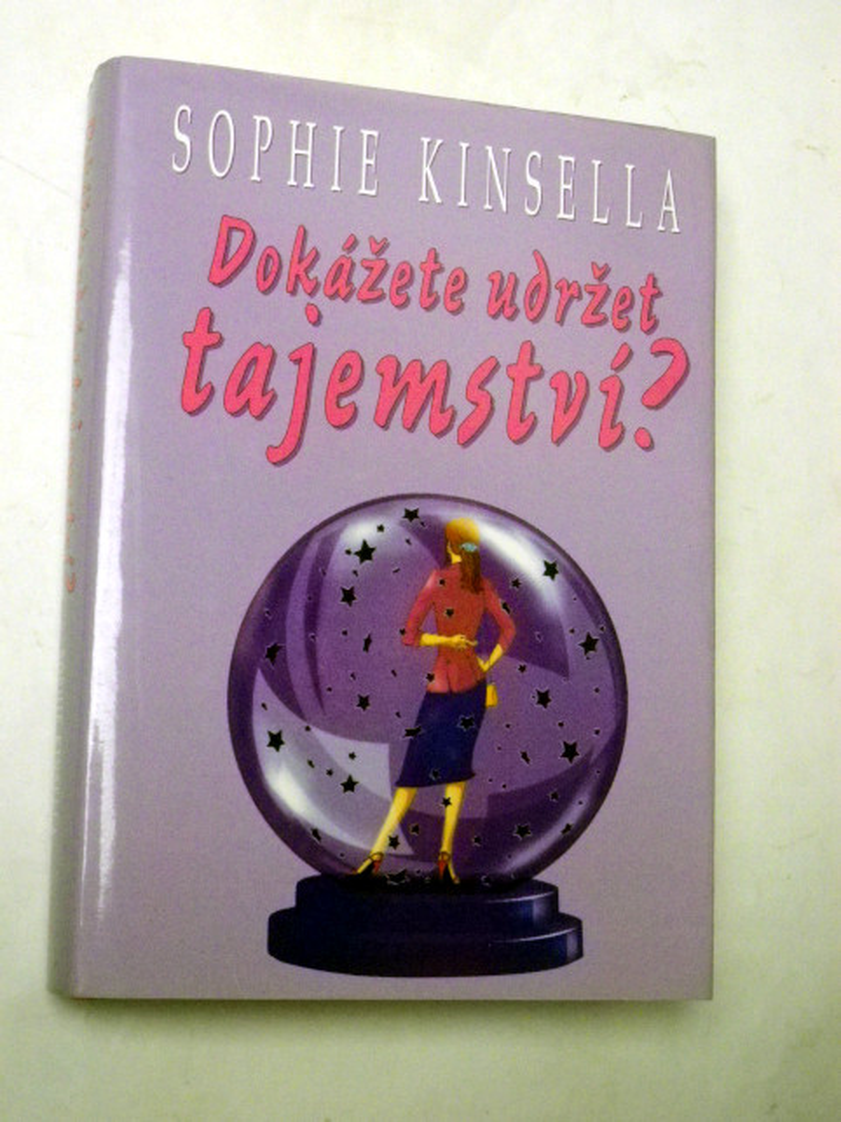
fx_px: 1912
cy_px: 561
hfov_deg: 24.8
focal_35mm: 59
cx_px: 420
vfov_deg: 32.7
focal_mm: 10.4
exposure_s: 1/60
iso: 800
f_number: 4.5
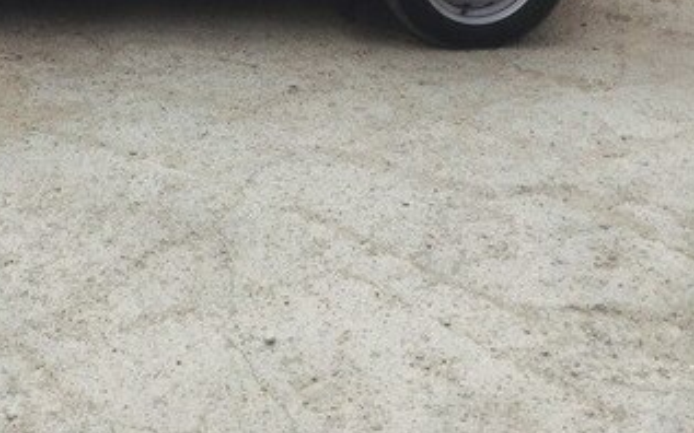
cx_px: 147
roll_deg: -3.0
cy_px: -38
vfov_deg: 19.5
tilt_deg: -10.6
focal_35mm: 64
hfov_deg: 31.2
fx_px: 1210
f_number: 2.2
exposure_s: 1/824
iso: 32
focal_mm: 4.15
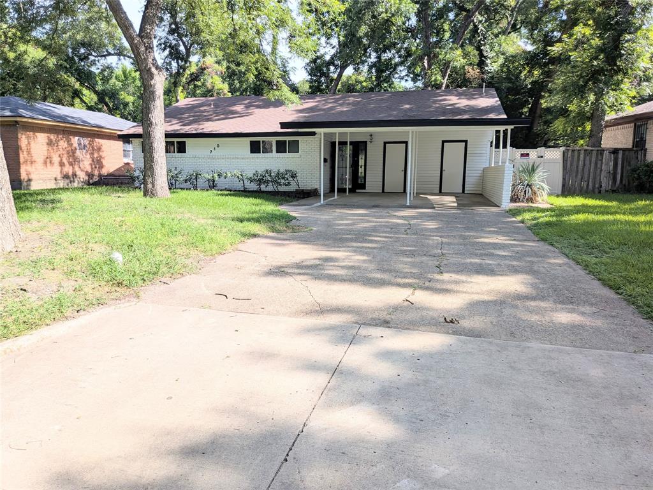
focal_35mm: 24
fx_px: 453
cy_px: 245
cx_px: 326
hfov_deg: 71.6
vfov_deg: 56.8
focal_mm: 4.53
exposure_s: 1/821
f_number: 1.7
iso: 27
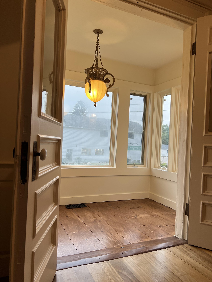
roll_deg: -2.3
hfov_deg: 53.1
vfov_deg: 67.3
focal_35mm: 26
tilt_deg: -0.3
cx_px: 106
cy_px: 141
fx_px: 212
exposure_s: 1/120
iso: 50
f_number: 1.5
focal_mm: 5.7
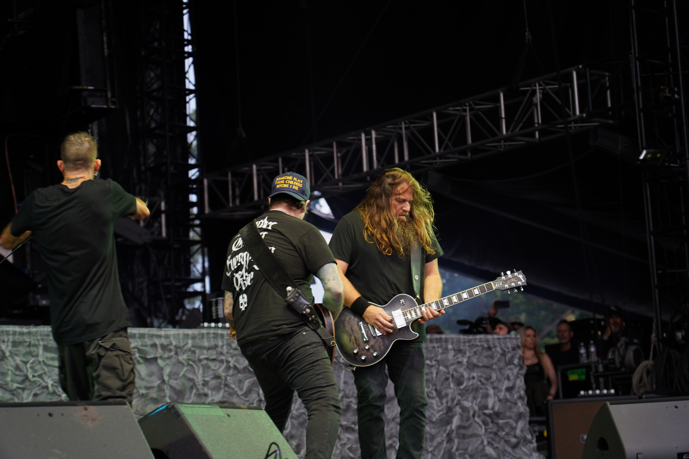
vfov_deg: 15.4
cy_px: 230
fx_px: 1703
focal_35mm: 89
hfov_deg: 22.9
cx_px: 344
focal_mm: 89
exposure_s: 1/125
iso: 320
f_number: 4
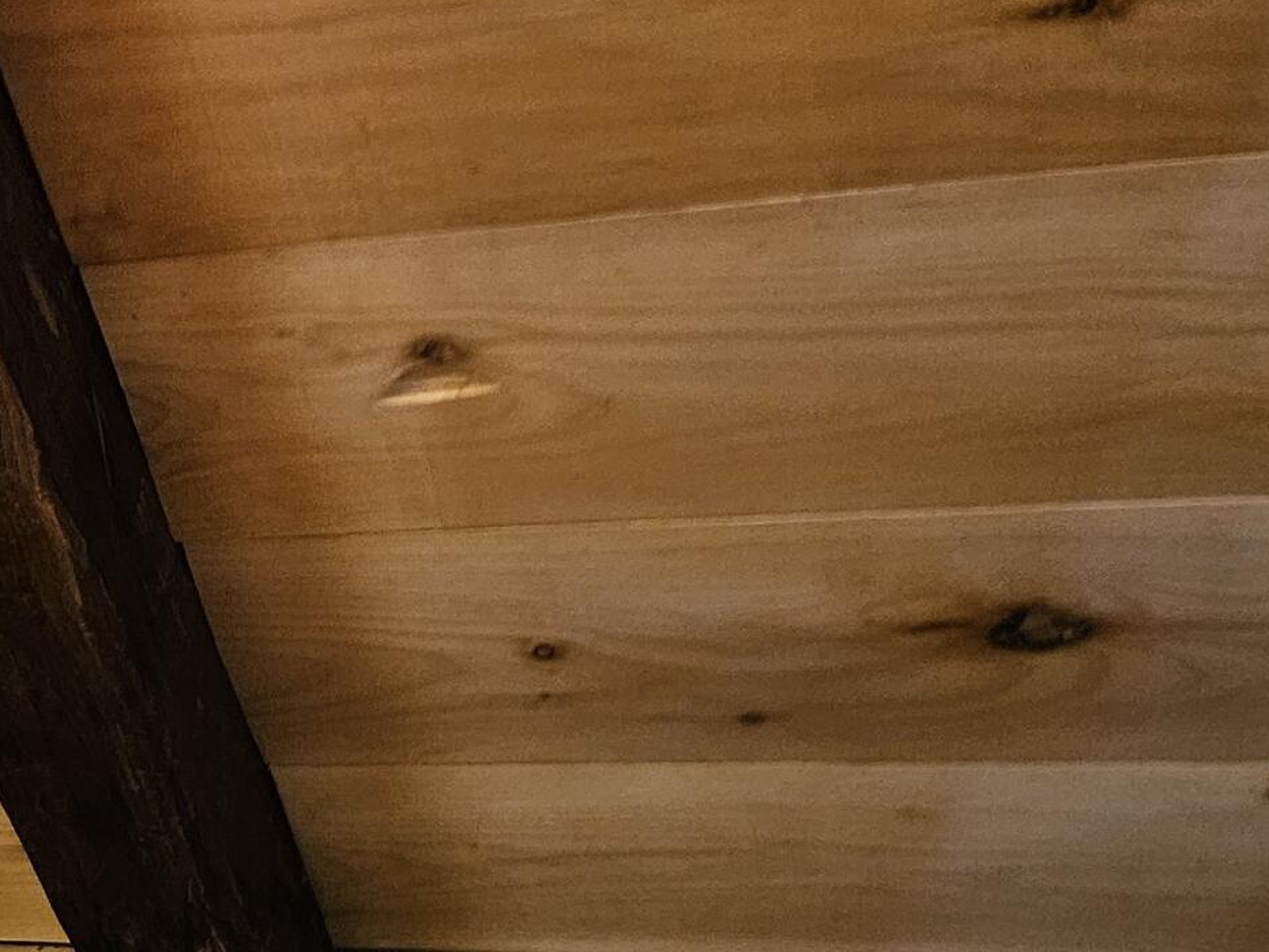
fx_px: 2713
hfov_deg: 23.0
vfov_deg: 17.8
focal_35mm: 74
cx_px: -444
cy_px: 1438
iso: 640
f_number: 1.8
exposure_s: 1/40
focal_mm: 5.4
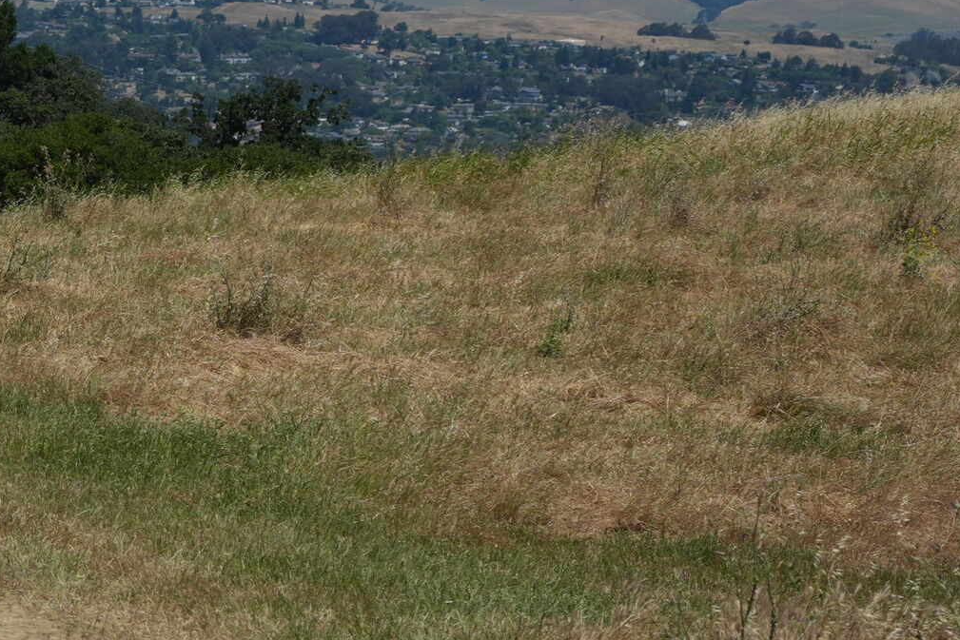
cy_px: -59
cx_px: -436
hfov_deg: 9.4
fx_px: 5707
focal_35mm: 214
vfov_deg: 6.4
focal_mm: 50
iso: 200
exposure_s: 1/2500
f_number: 4.5
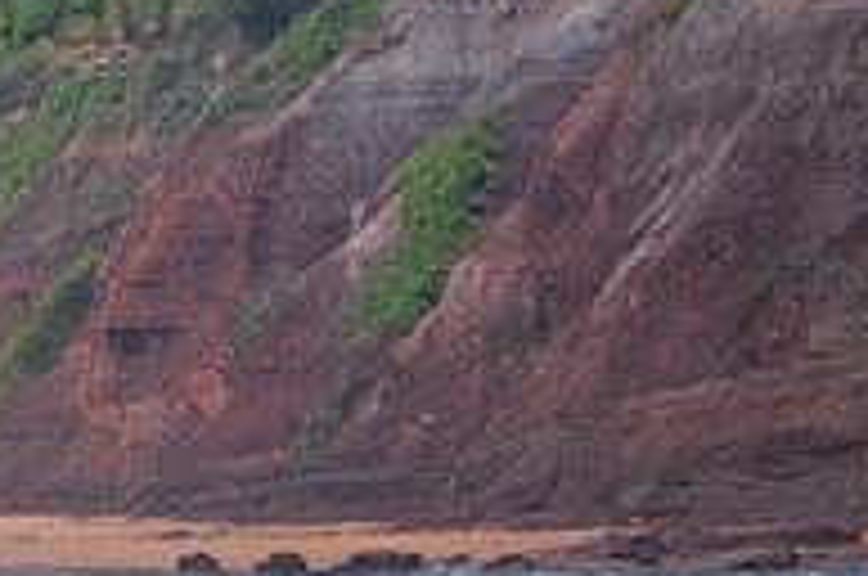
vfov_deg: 1.4
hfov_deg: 2.1
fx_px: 23132
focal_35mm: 961
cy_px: -72
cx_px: -280
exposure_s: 1/2000
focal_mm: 310
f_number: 5.6
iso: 140
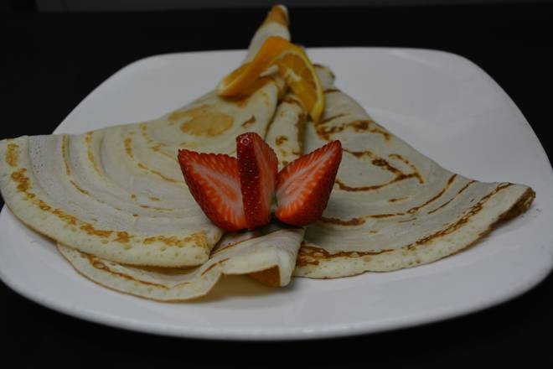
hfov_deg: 49.6
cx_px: 276
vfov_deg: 34.2
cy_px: 184
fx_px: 599
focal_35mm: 39
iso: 400
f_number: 5
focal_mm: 26
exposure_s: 1/100
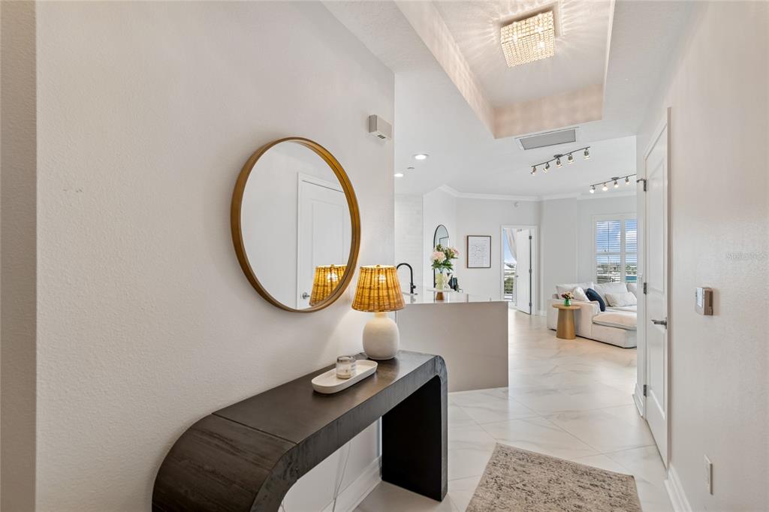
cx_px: 384
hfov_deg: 100.4
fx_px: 320
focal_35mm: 15
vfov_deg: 77.3
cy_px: 256
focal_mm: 10
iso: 100
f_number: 7.1
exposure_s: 1/15
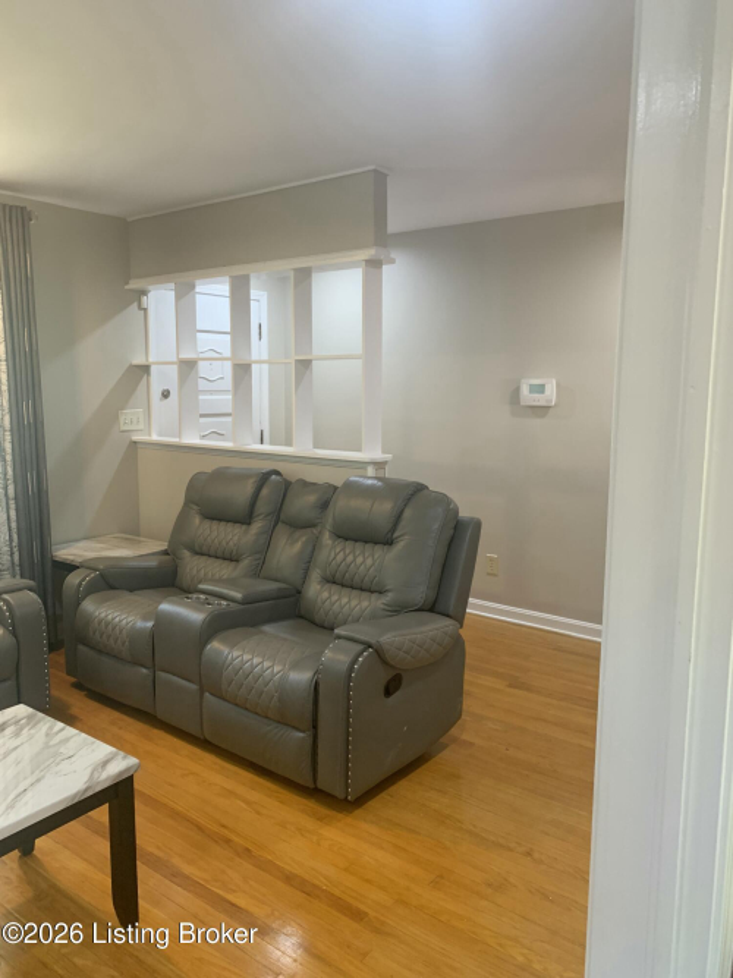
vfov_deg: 67.3
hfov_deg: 53.0
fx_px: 734
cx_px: 366
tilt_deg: -6.7
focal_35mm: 26
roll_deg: -0.3
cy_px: 489
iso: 125
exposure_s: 1/60
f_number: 1.8
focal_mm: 4.25
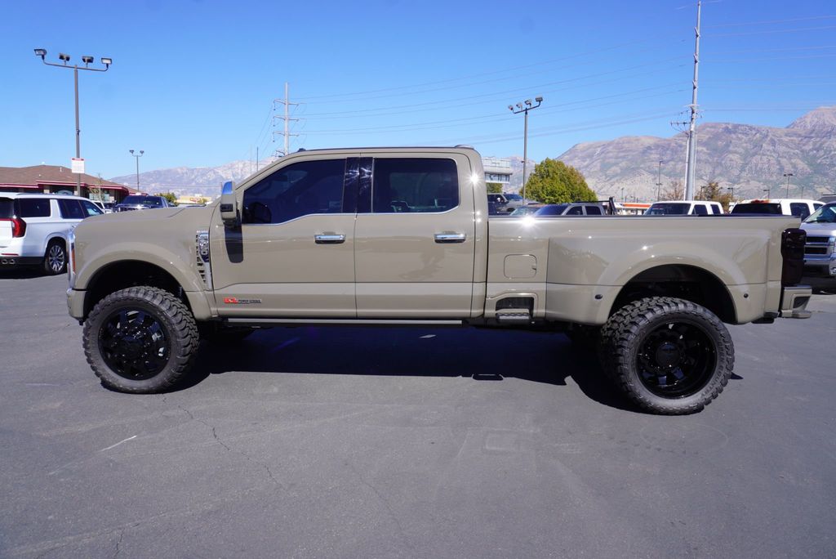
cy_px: 280
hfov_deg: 73.7
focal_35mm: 24
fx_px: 558
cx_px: 418
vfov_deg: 53.2
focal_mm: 16
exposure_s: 1/125
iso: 100
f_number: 9
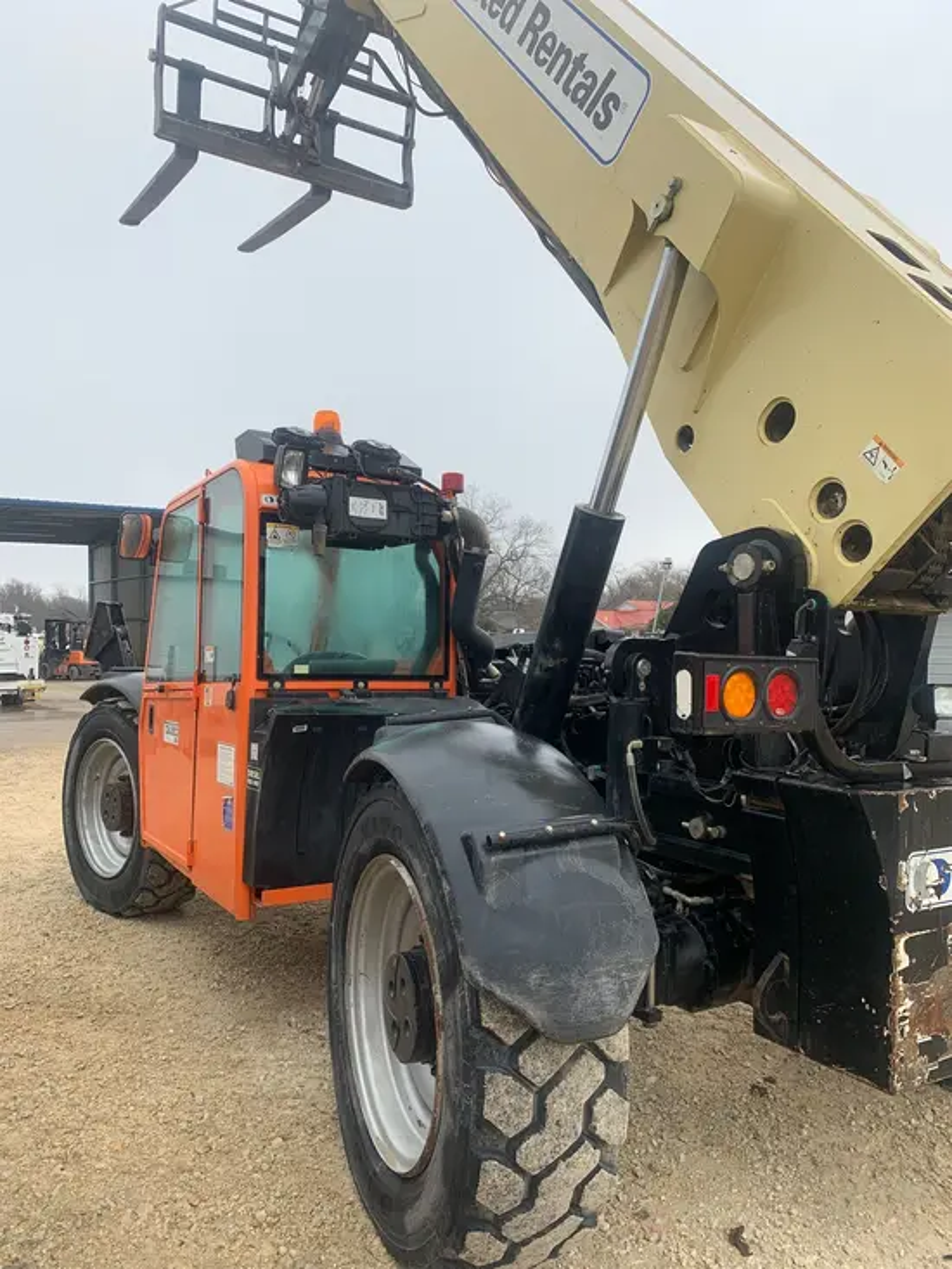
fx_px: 953
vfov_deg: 67.3
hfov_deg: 53.1
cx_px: 476
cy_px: 634
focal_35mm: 26
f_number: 1.8
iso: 25
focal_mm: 4.25
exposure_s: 1/407
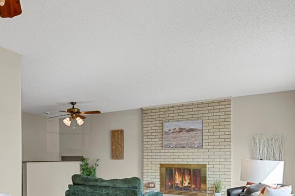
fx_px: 262
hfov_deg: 52.2
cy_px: 160
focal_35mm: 32
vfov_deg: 39.3
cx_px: 33
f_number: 8
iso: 3200
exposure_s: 1/20
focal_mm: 17
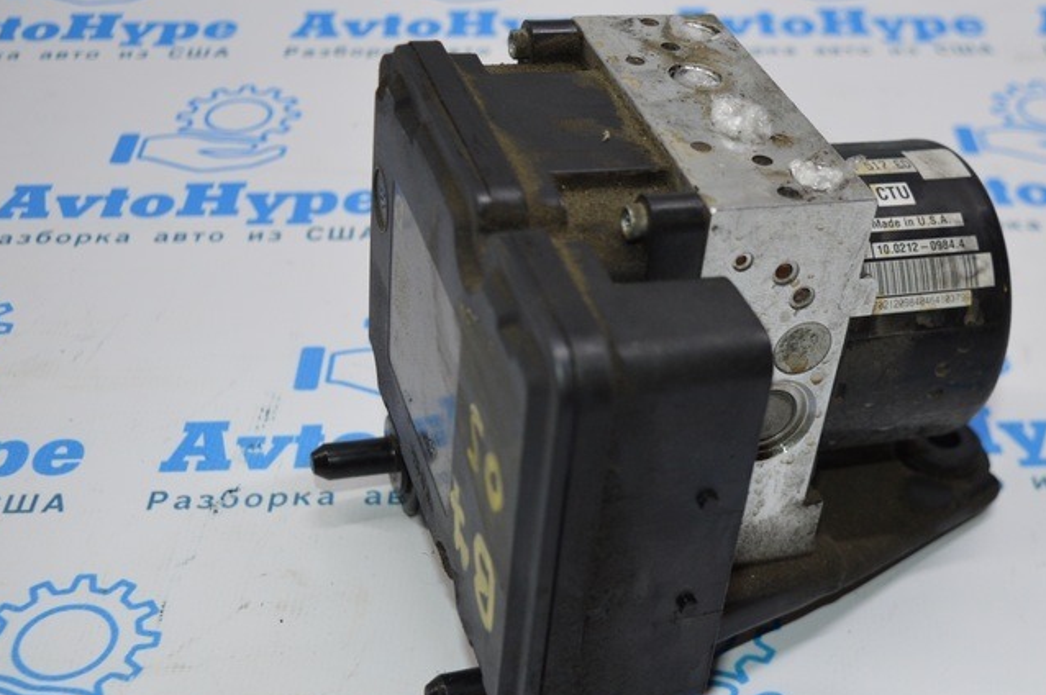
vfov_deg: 25.4
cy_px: 411
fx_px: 1538
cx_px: 662
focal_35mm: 53
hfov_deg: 37.3
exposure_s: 1/125
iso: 400
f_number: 4
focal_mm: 22
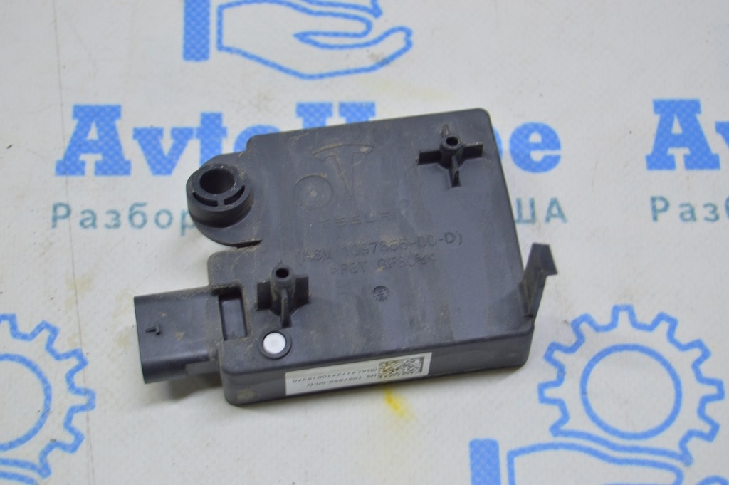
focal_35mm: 82
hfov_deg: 24.6
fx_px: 1669
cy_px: 242
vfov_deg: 16.5
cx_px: 364
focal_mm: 55
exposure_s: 1/20
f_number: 5.6
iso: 400
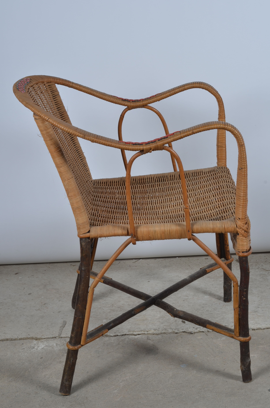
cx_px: 135
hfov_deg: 18.1
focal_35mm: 75
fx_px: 848
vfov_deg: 27.0
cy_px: 204
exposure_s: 1/125
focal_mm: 50
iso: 100
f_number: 11
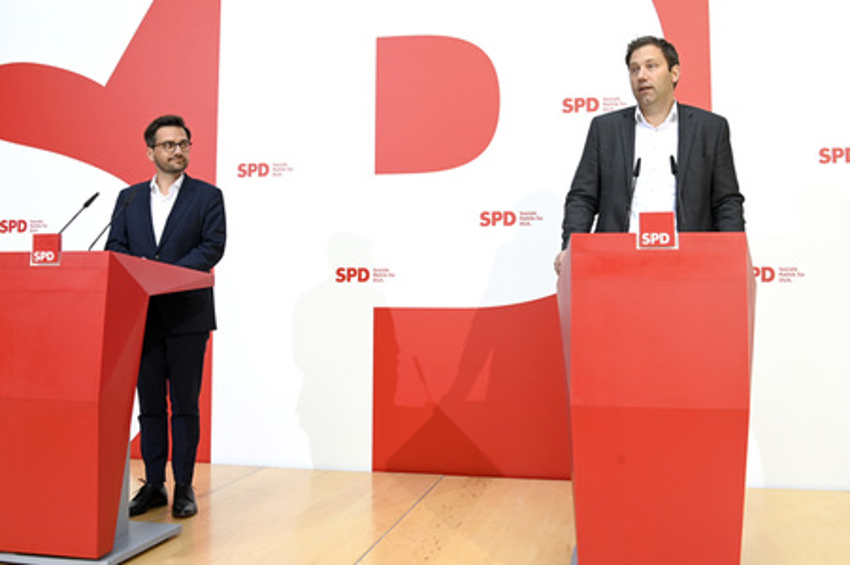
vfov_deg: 41.1
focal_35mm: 32
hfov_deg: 58.8
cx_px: 425
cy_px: 282
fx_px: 755
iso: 1250
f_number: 5.6
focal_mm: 32
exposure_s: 1/320
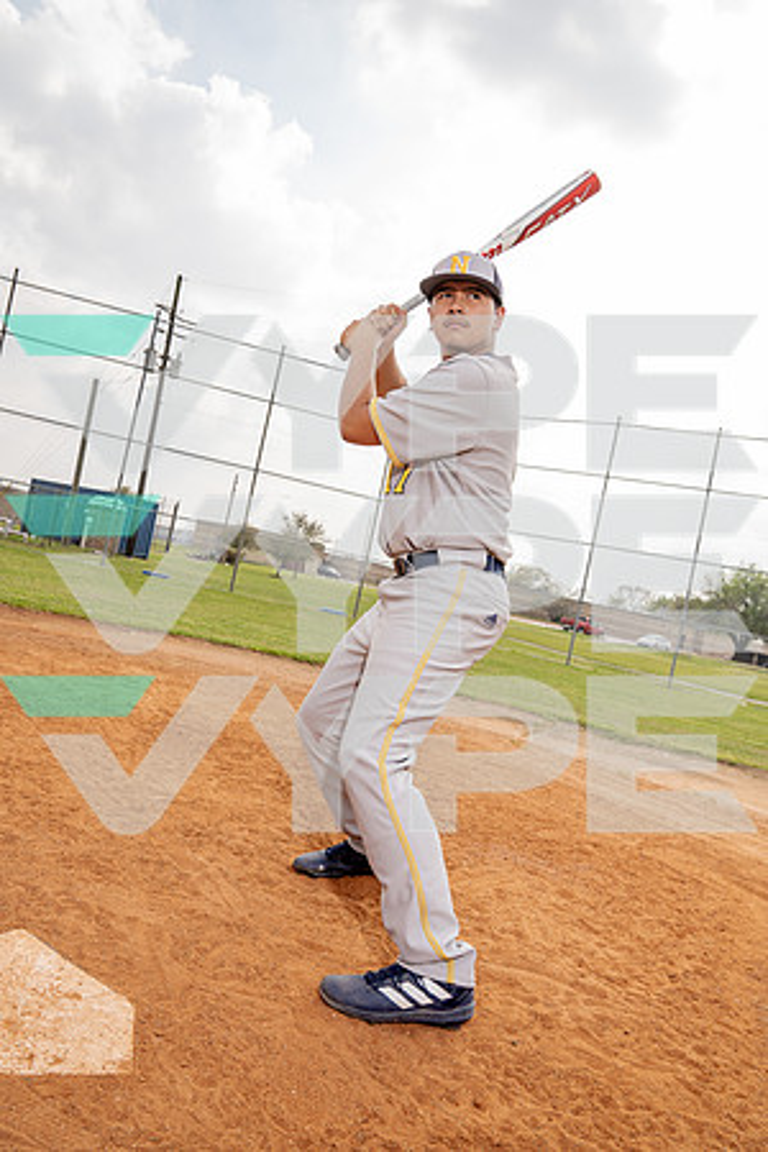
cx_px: 384
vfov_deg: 71.5
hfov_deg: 51.3
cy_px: 576
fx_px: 800
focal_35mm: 25
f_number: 5.6
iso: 100
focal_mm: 25
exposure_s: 1/250
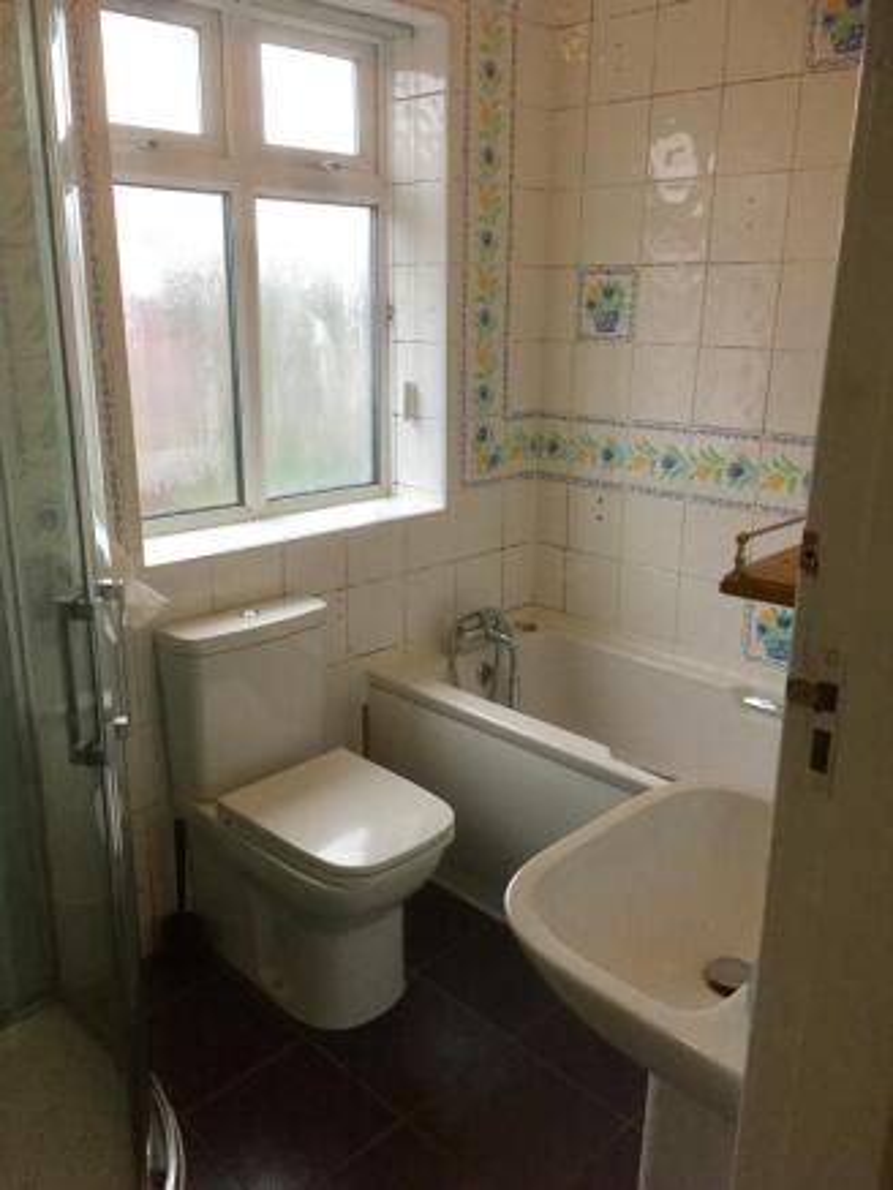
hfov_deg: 48.2
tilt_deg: -17.4
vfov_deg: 61.6
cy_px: 595
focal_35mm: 29
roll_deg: -0.7
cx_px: 446
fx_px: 997
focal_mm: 4.15
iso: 200
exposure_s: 1/33
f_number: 2.2
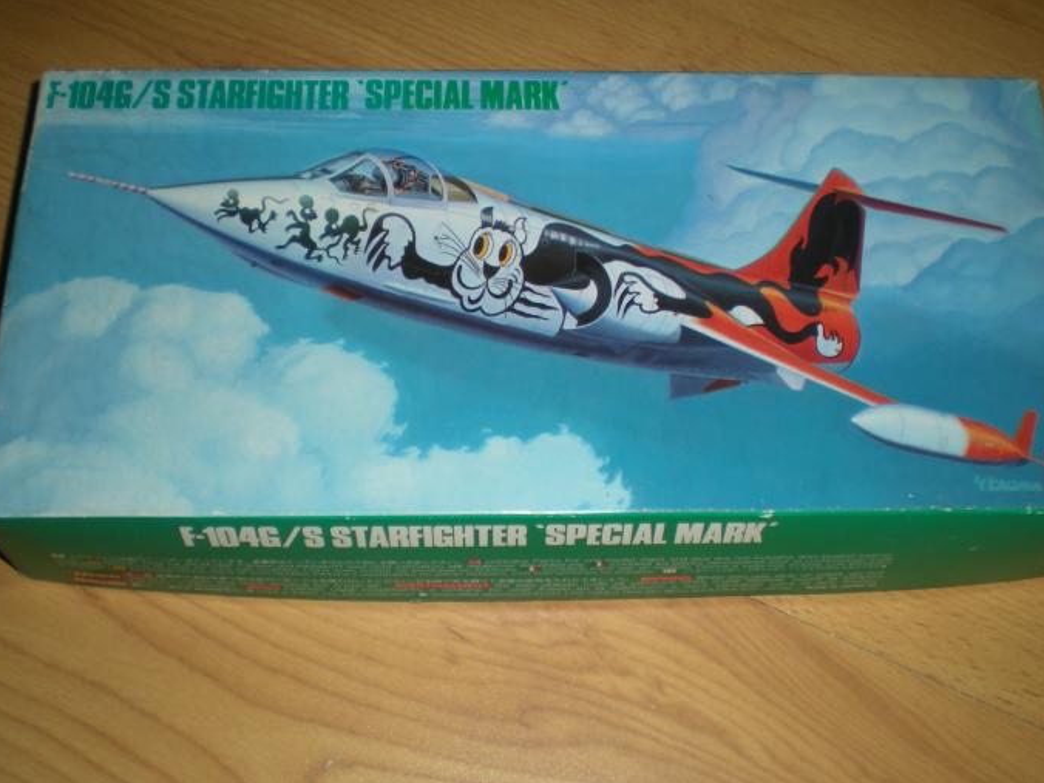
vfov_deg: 32.2
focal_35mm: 45
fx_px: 1357
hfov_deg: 42.1
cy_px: 386
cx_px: 528
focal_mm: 6.3
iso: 64
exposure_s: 1/60
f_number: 3.1
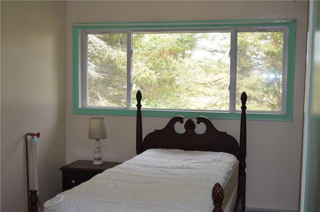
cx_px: 160
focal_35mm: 48
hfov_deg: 41.2
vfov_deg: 27.9
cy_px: 106
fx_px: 426
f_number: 4.8
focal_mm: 32
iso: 400
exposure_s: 1/80
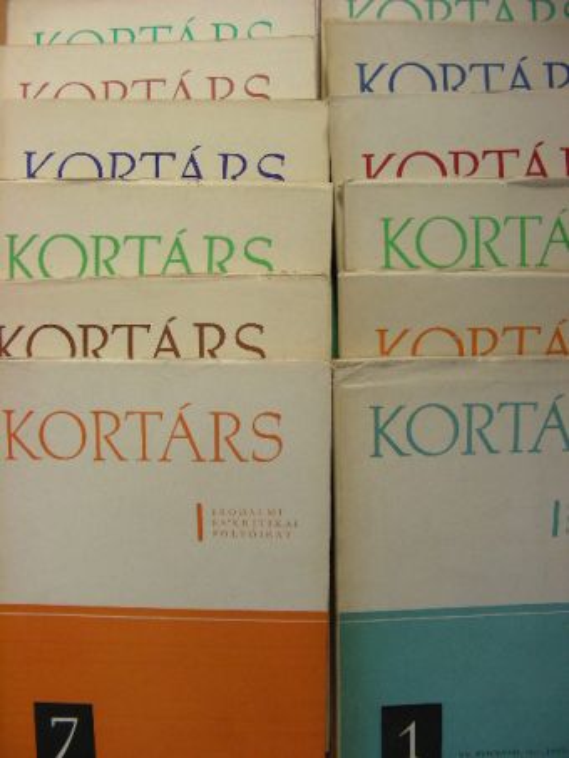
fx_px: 832
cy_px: 379
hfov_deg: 37.7
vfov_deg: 49.0
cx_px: 284
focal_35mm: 38
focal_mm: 6.3
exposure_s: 1/33.8
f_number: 3.5
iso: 100
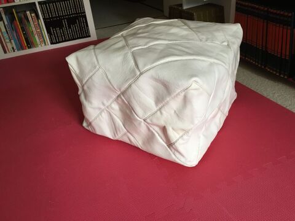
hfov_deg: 61.7
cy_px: 110
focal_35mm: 29
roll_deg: +6.7
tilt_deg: -32.5
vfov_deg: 48.2
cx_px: 148
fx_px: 247
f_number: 2.2
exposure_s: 1/33
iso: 125
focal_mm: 4.15
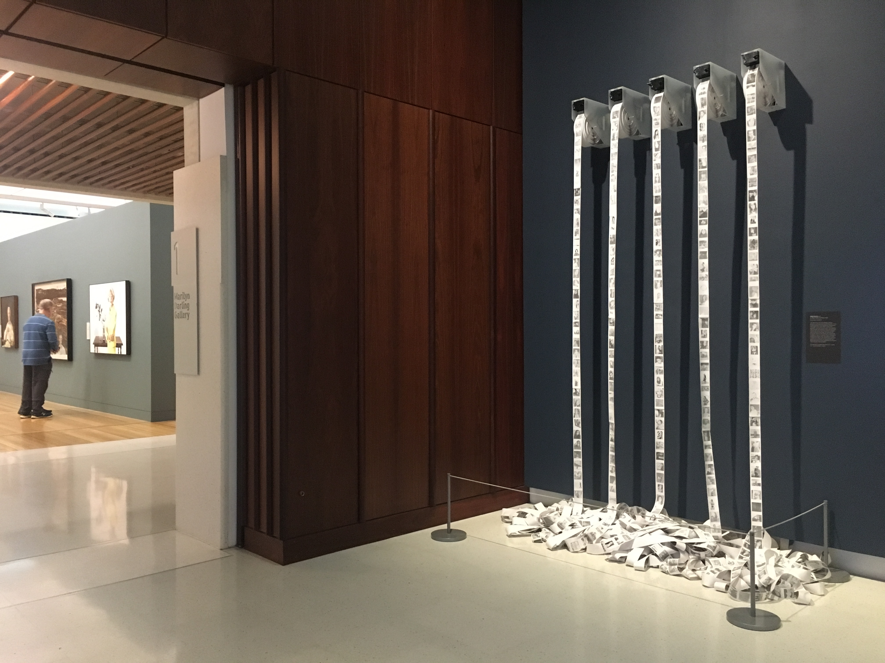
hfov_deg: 61.7
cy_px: 332
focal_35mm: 29
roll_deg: -0.5
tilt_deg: -1.7
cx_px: 442
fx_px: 741
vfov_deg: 48.2
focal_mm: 4.15
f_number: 2.2
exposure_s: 1/17
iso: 320
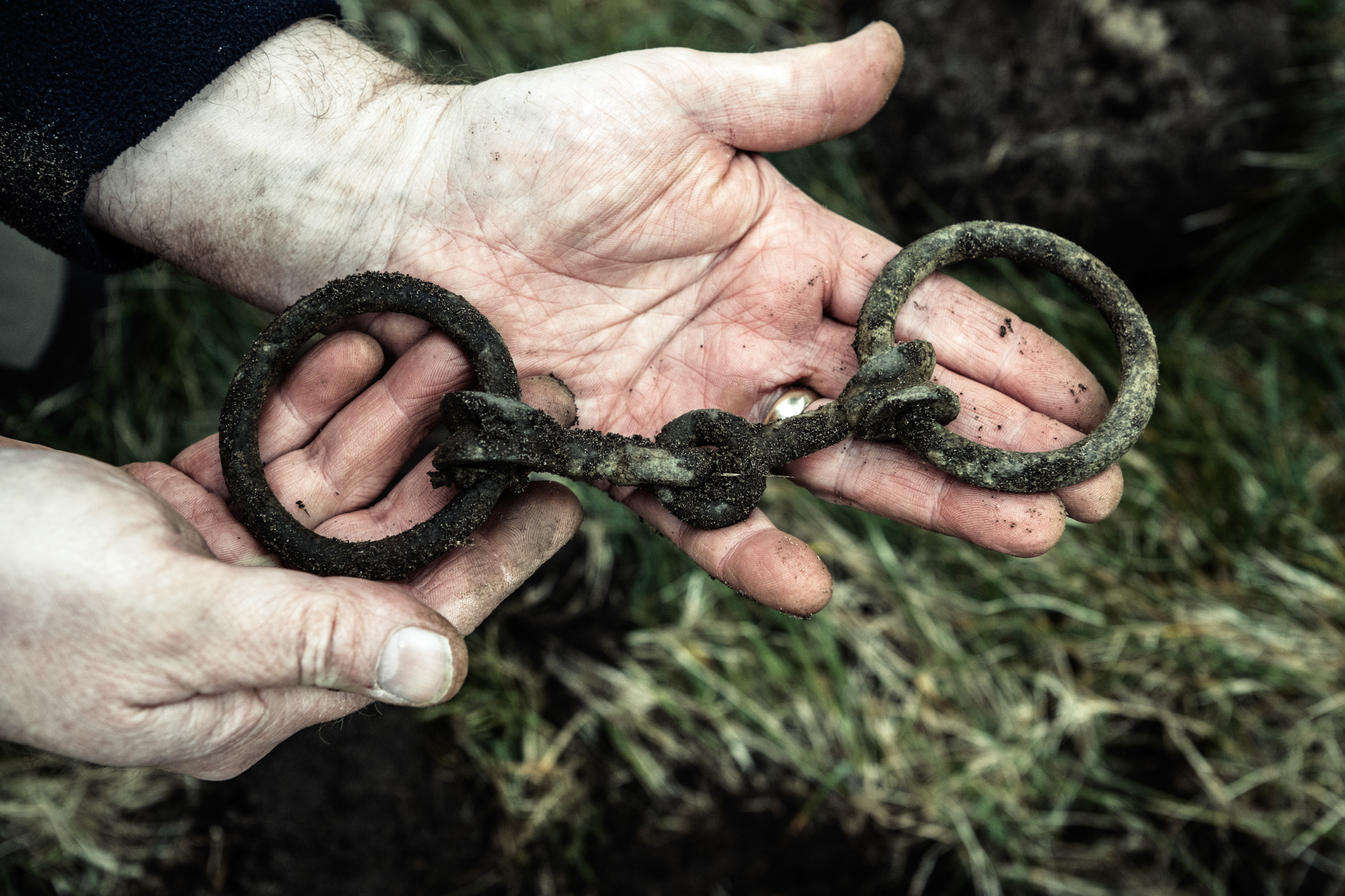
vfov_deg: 28.1
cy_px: 448
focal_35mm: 48
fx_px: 1793
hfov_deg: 41.1
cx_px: 672
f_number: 5.6
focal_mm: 48
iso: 800
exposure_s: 1/1600
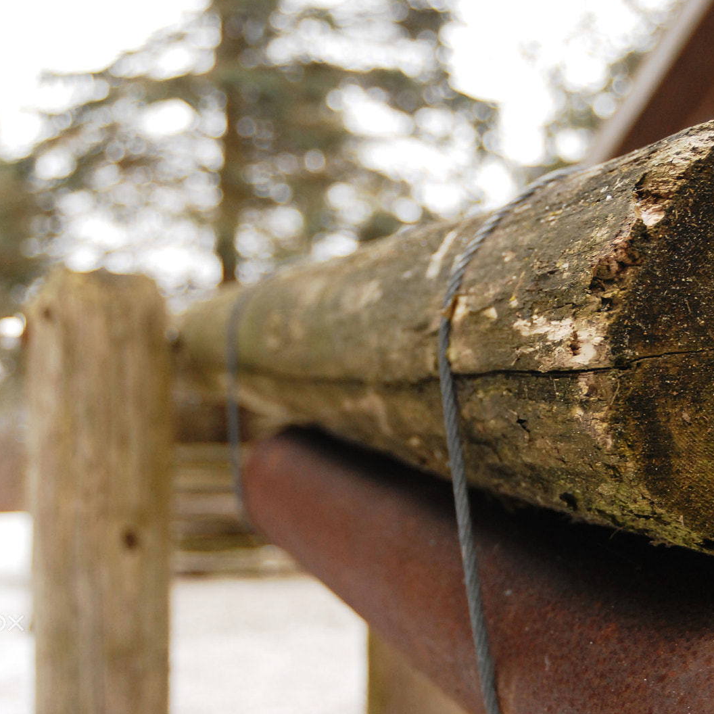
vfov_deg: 29.6
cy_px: 357
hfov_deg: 29.5
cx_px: 397
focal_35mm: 58
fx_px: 1353
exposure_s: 1/50
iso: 400
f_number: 4.5
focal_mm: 30
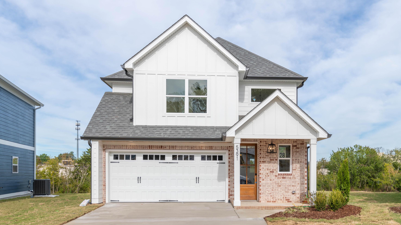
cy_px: 125
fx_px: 340
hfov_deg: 61.0
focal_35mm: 32
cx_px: 204
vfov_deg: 36.6
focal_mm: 30
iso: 64
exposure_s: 1/200
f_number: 7.1
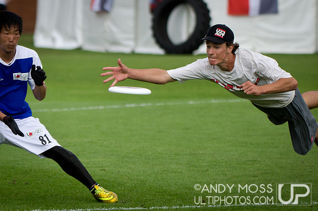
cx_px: 159
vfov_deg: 5.9
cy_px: 106
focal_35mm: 232
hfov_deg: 8.9
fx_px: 2049
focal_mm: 155
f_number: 2.8
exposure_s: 1/6400
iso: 500
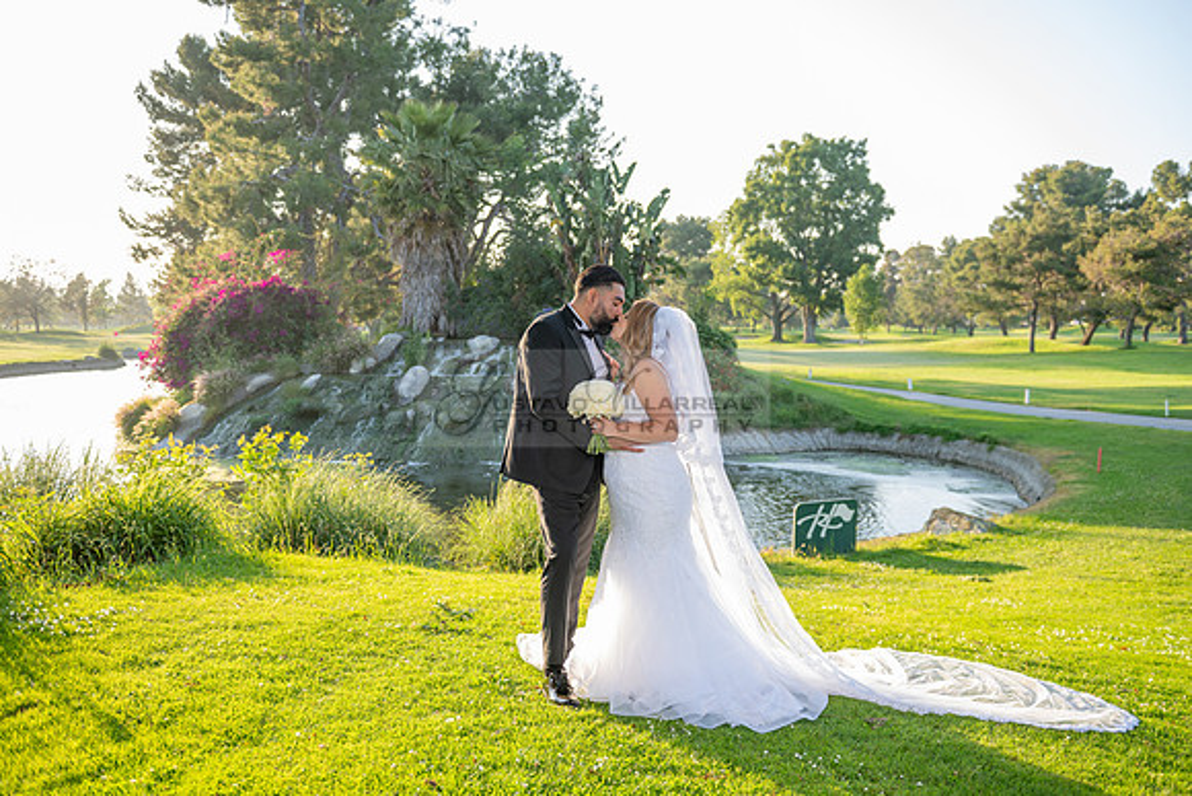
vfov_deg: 41.1
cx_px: 596
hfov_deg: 58.7
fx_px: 1060
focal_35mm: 32
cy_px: 398
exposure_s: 1/320
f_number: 3.5
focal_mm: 32
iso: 200
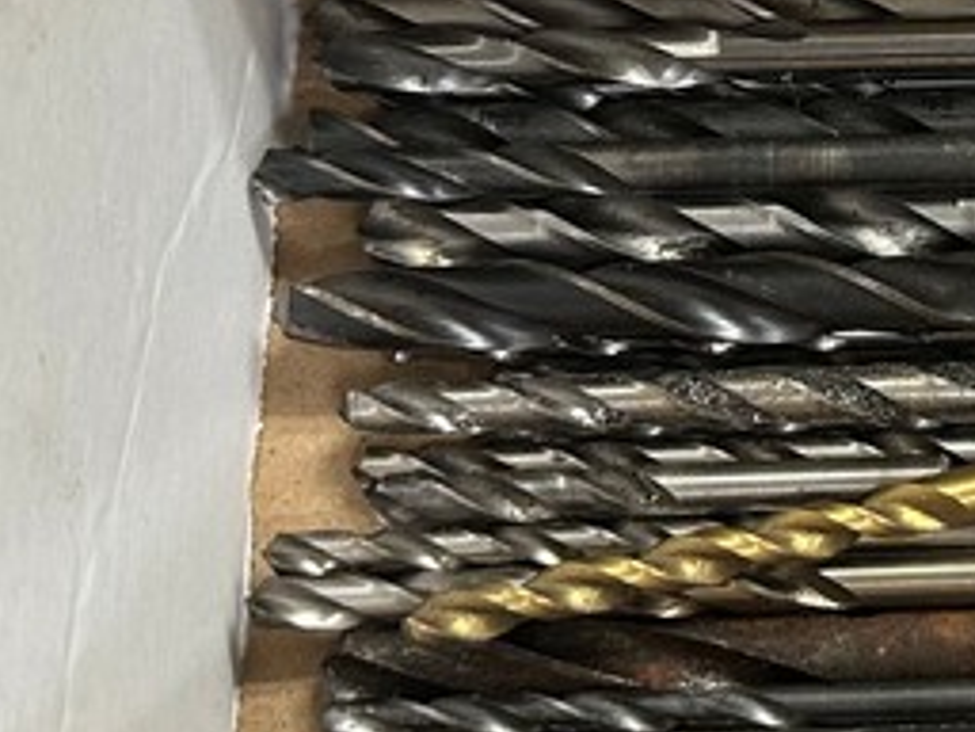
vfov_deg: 15.3
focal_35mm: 96
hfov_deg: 18.8
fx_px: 2704
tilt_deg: -72.3
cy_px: 130
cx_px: 1306
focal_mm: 6.86
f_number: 1.78
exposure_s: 1/53
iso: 250
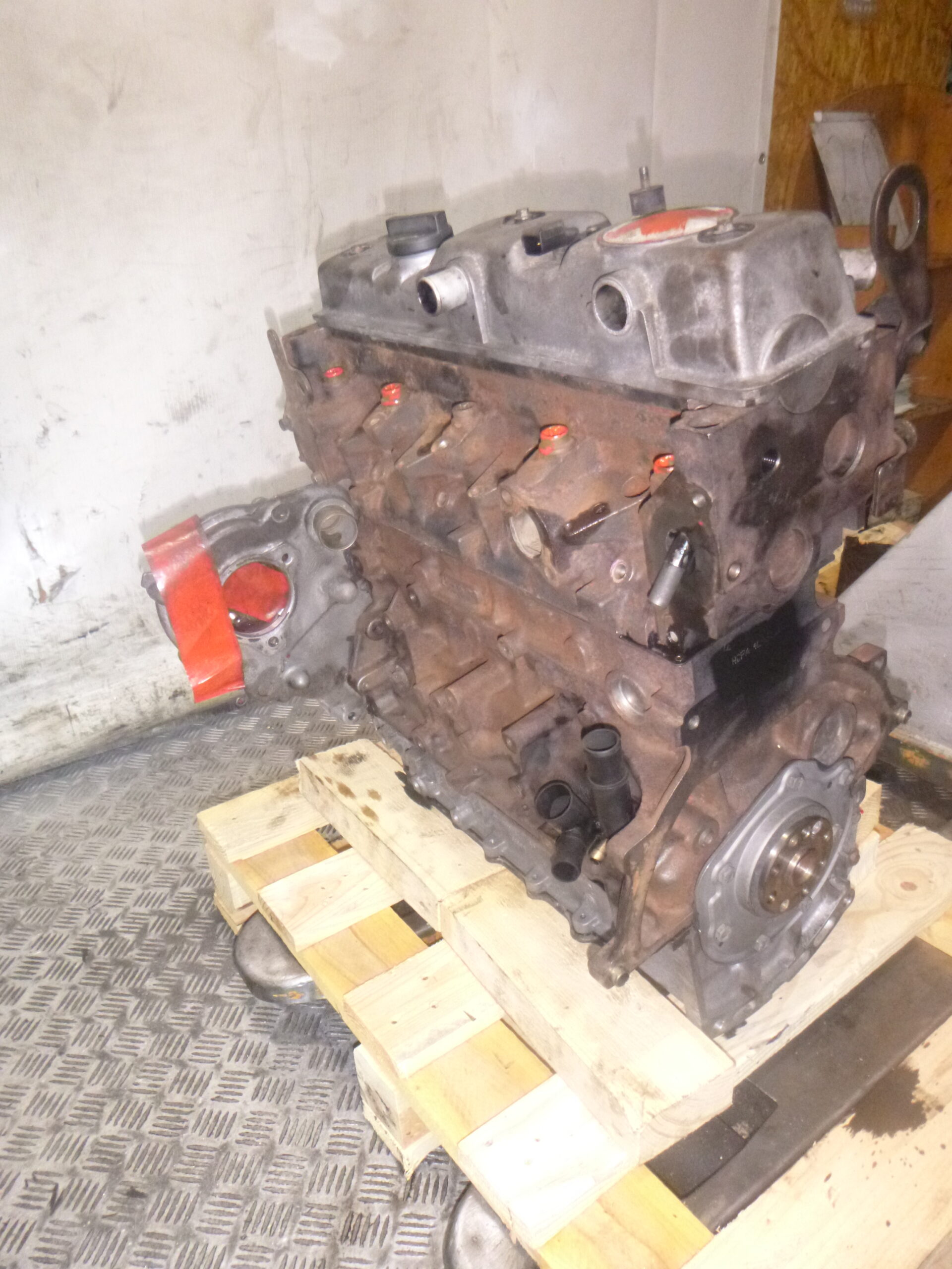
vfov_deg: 69.4
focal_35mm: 25
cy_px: 634
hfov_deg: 54.9
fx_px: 917
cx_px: 476
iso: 640
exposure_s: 1/60
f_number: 3.9
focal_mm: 4.5
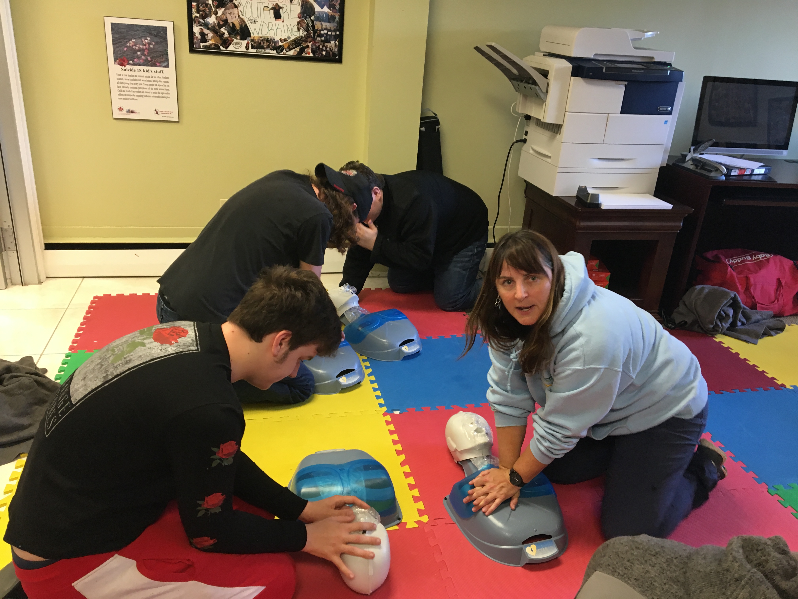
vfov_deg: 48.2
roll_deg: -3.8
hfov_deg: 61.7
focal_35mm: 29
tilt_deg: -22.3
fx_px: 669
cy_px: 300
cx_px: 399
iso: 80
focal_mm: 4.15
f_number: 2.2
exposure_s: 1/30
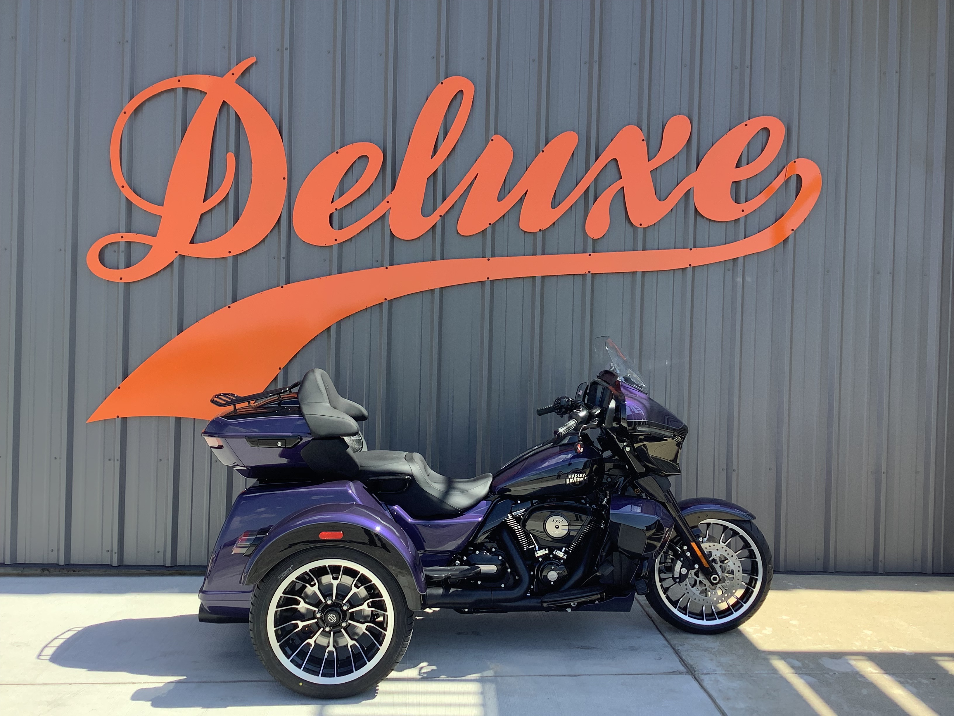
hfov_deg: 58.4
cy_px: 358
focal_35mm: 31
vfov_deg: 45.4
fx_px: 854
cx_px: 477
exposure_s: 1/284
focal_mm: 3.3
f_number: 2.4
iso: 25
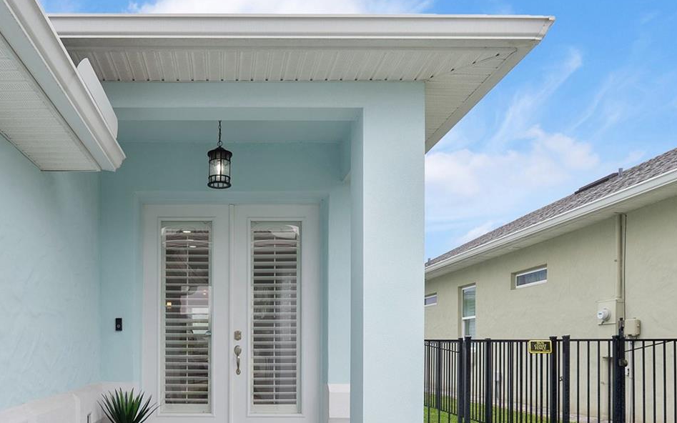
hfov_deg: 59.9
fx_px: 572
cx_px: 228
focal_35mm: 31
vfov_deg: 38.7
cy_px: 350
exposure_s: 1/30
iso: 100
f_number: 9
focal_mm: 18
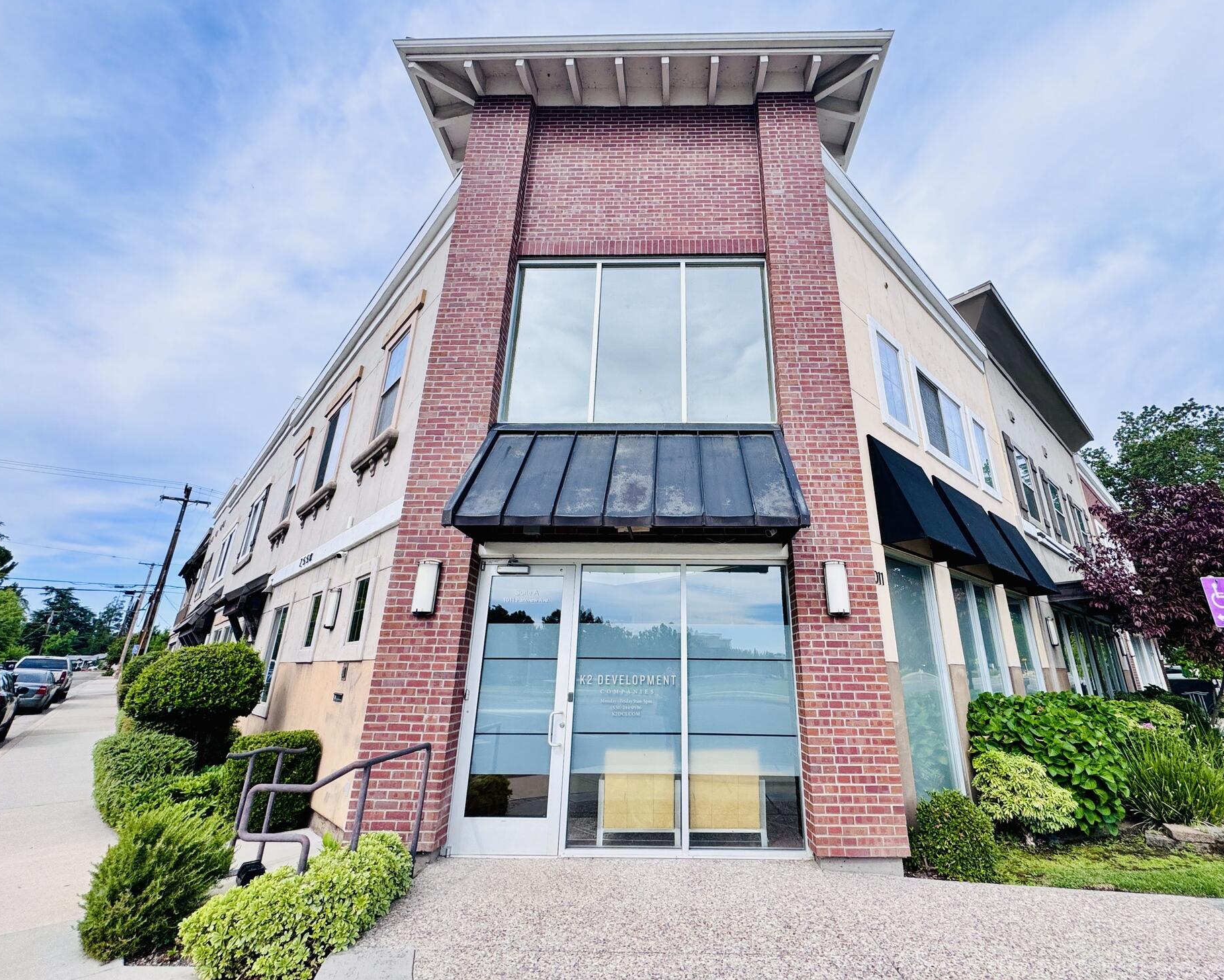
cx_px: 664
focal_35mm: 15
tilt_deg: +19.1
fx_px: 543
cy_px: 477
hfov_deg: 96.6
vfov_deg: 84.0
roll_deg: -0.6
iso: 50
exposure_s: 1/1277
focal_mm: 2.22
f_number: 2.2
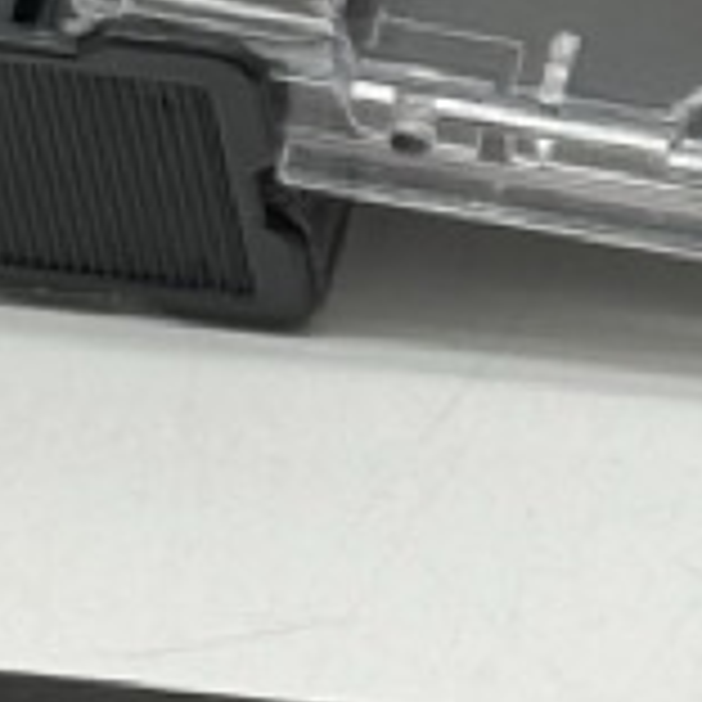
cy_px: 207
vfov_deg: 5.0
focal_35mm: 349
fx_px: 8007
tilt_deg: -57.3
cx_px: 1642
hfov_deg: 4.9
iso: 64
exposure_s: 1/499
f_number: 1.78
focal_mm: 6.76
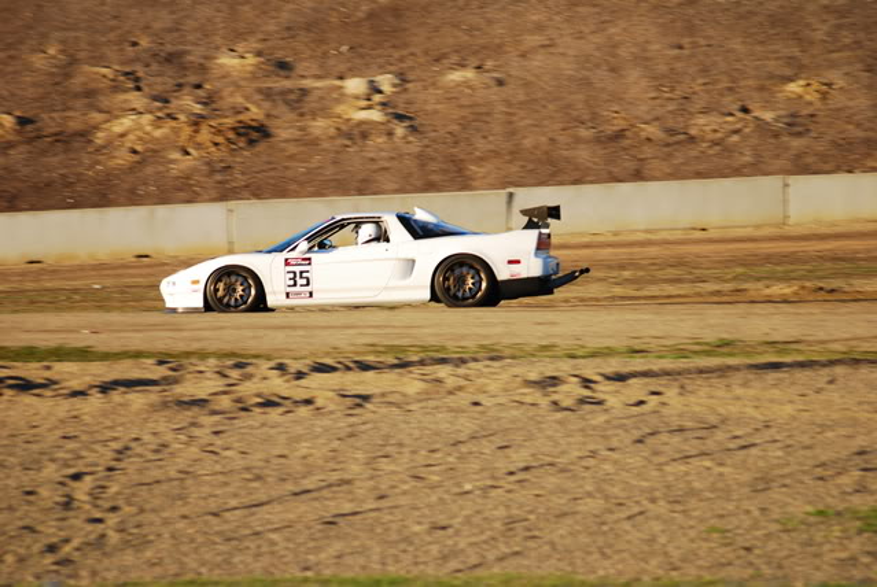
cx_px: 438
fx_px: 4940
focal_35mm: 202
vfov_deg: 6.8
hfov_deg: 10.1
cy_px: 294
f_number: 5
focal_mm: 135
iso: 100
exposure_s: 1/400
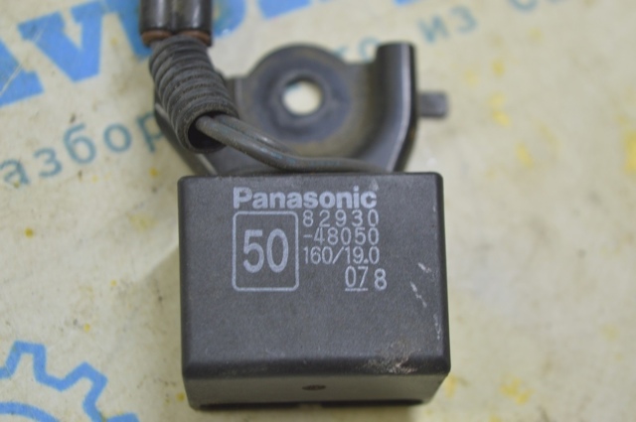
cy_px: 211
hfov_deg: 24.6
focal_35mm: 82
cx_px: 318
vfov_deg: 16.5
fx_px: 1456
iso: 400
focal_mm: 55
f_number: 5.6
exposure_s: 1/20
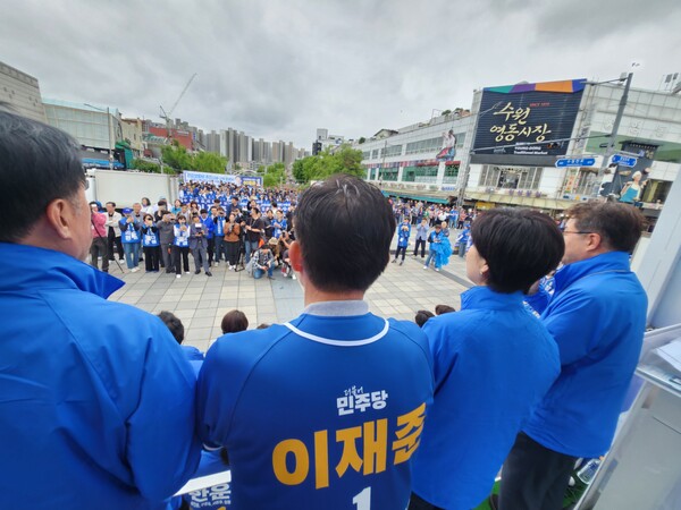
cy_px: 255
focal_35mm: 13
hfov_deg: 106.2
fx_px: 256
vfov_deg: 89.9
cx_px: 340
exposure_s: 1/182
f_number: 2.2
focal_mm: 1.7
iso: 32
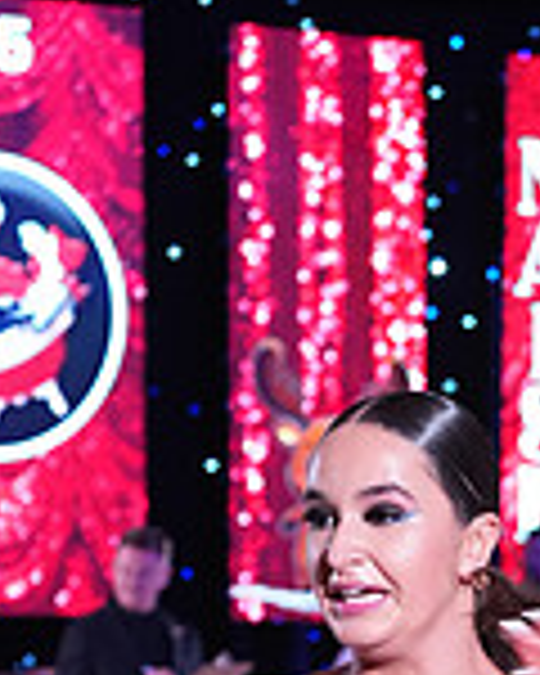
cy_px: 1138
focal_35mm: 254
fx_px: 5074
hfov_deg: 6.0
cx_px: 781
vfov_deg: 7.4
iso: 3200
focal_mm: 70
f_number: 4.5
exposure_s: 1/250
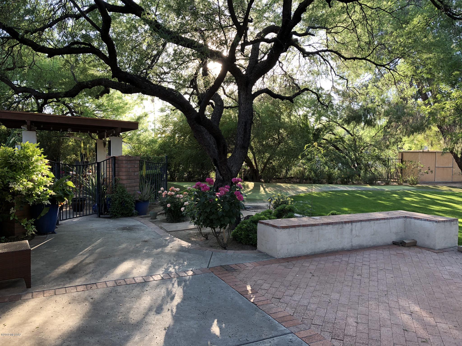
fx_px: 374
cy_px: 173
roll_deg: -0.5
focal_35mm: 28
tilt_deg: -2.7
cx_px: 231
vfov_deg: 49.7
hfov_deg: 63.4
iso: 50
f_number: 1.8
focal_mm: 3.99
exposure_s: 1/120
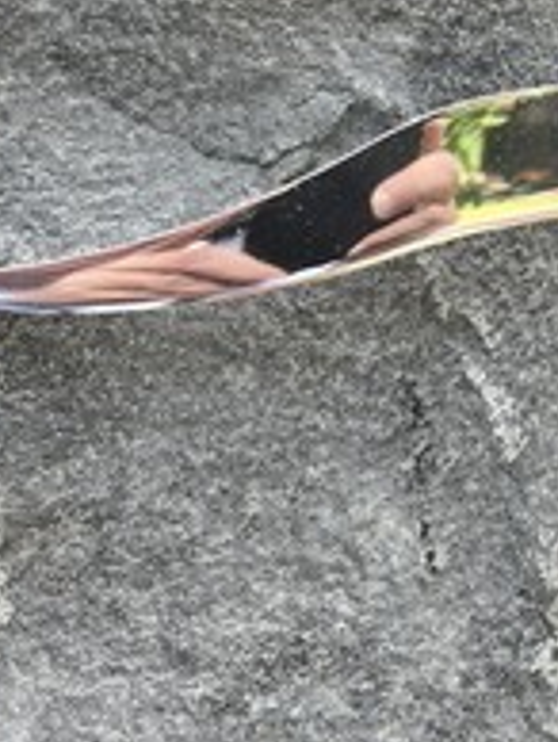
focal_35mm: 71
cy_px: -88
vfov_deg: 25.3
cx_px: 688
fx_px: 1523
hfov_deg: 19.4
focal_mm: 6.3
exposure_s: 1/180
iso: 40
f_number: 1.7
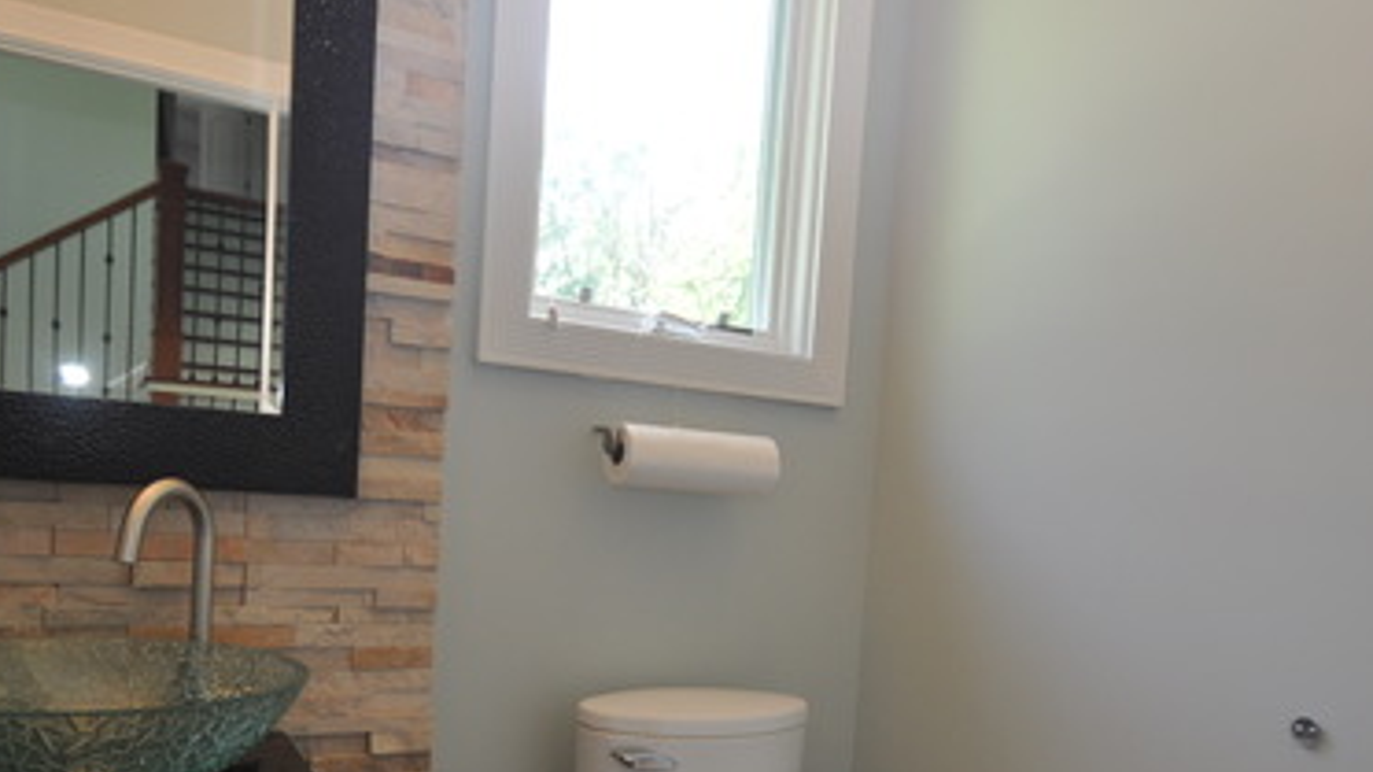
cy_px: 541
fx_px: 983
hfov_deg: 69.8
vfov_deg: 42.0
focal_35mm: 27
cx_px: 657
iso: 400
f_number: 4
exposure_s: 1/60
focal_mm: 10
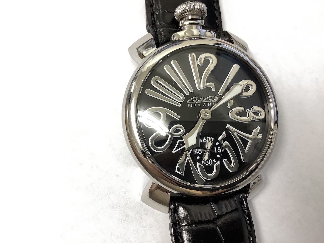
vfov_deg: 45.4
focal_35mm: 31
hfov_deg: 58.4
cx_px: 162
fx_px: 290
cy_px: 122
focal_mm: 3.3
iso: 250
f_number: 2.4
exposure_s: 1/40
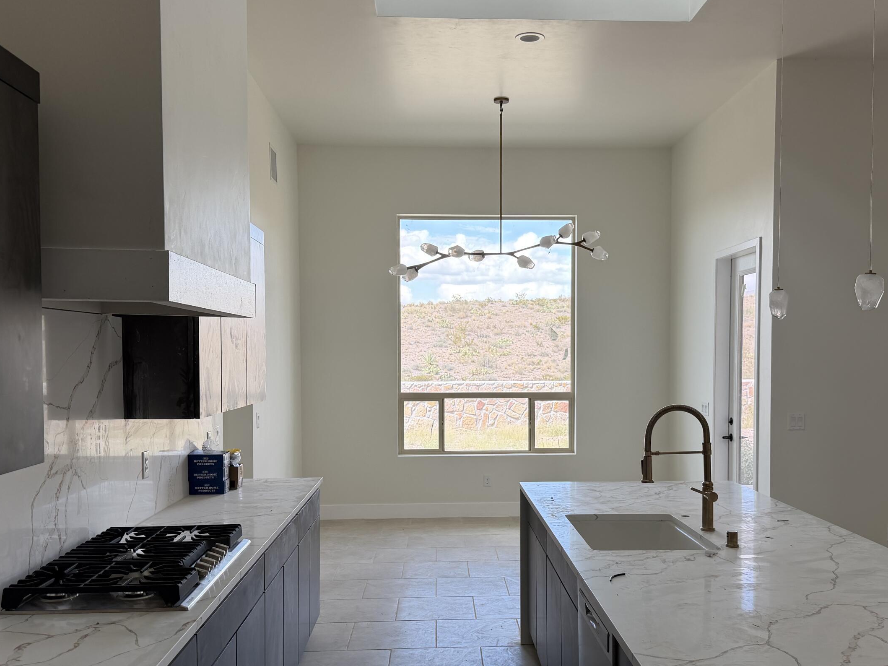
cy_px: 382
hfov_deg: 53.9
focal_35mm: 34
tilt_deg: -2.6
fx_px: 872
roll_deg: +0.1
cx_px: 483
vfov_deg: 41.7
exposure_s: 1/351
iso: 100
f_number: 1.78
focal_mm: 6.76
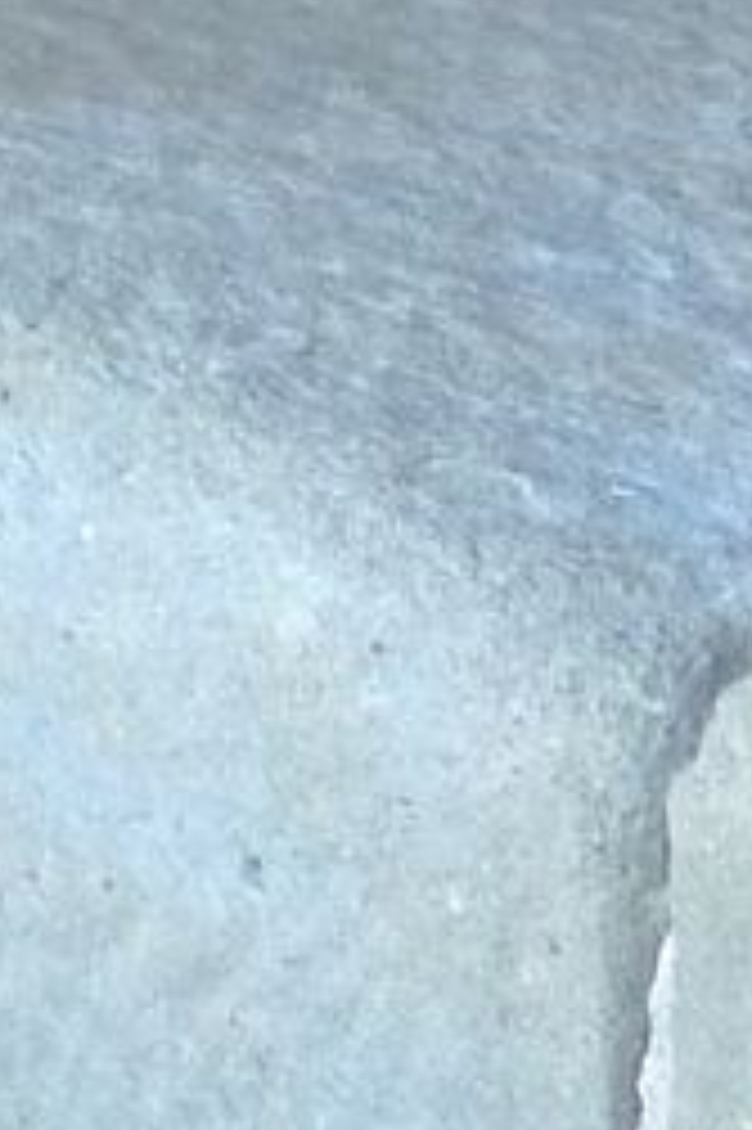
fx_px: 5208
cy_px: -1333
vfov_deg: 11.0
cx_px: -1612
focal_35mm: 166
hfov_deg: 7.2
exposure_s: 1/30
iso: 200
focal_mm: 4.1
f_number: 3.3
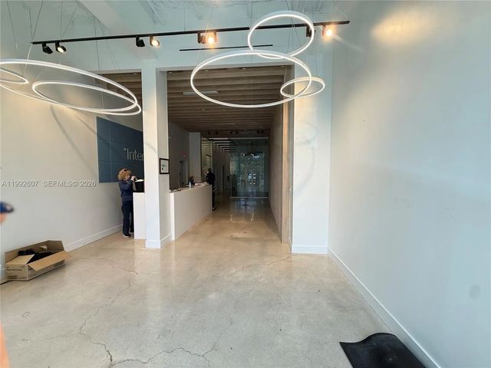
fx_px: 199
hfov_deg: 102.1
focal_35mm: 14
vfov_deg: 85.7
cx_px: 246
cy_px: 184
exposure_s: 1/138
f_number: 2.2
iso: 64
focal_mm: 2.22
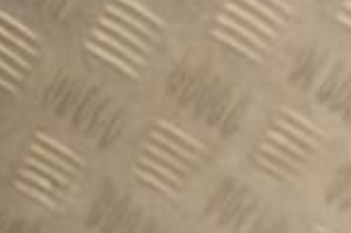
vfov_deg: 5.8
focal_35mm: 234
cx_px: 714
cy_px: 370
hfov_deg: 8.3
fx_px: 2279
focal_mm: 38
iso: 800
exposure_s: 1/200
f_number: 5.6
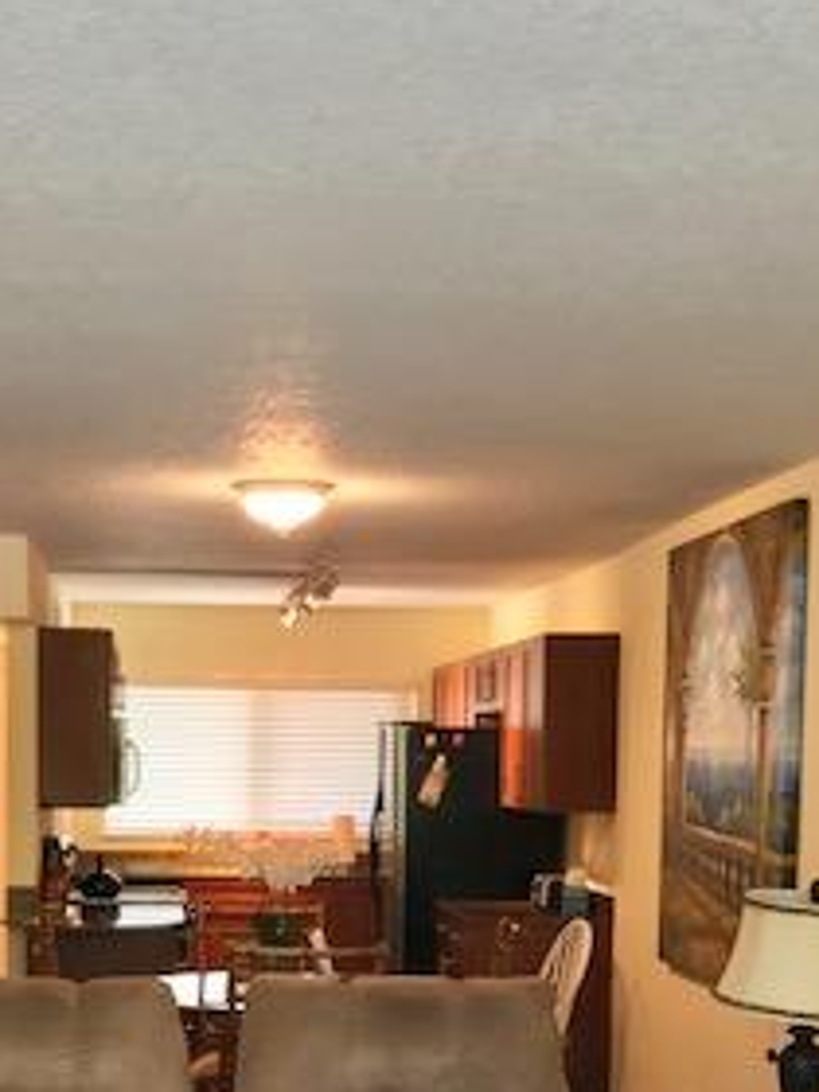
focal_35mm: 64
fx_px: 2019
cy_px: 916
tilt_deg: -3.4
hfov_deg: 22.9
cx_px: 308
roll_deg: -1.0
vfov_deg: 29.4
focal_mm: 3.99
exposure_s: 1/30
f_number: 1.8
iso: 80
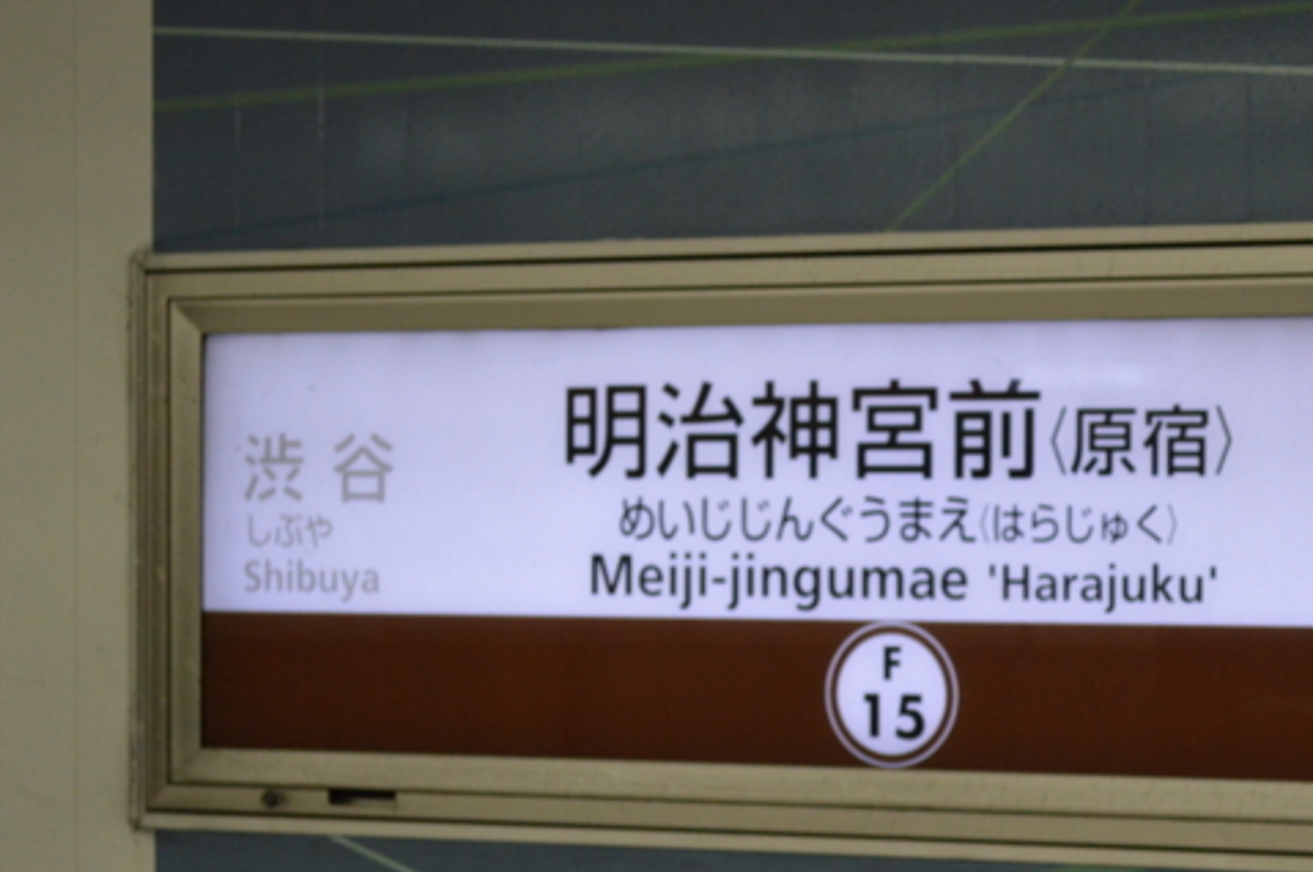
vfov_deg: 12.1
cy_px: 546
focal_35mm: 113
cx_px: 995
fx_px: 4110
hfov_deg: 18.0
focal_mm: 45
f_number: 5.3
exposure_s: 1/60
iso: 1000
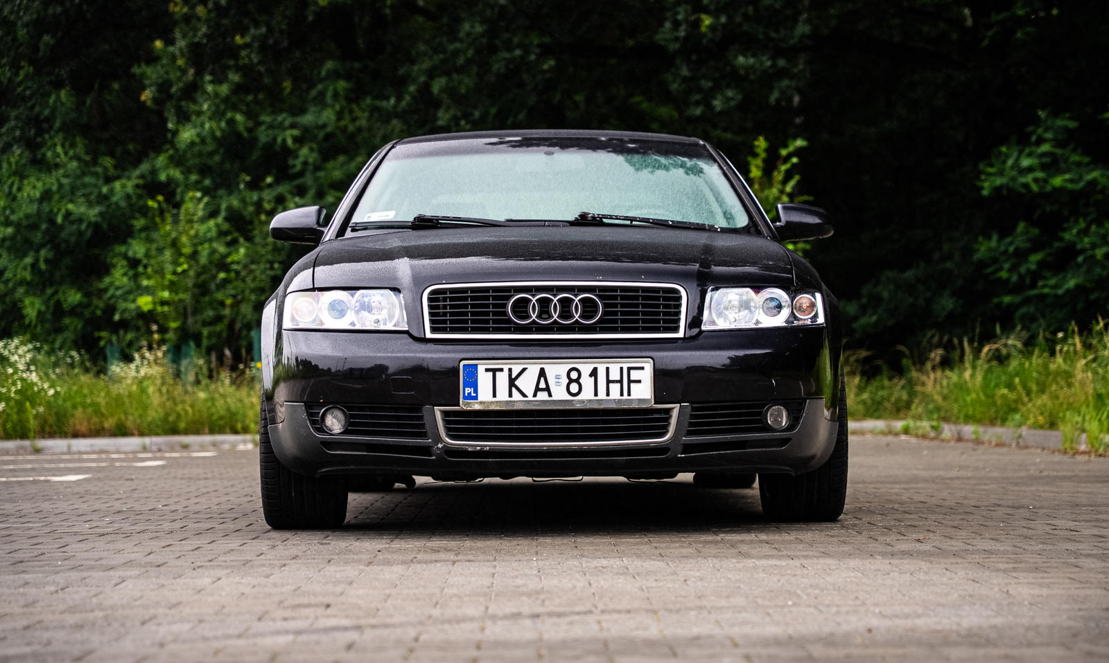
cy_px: 331
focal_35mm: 77
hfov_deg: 27.0
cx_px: 590
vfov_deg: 16.3
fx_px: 2311
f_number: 2.8
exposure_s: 1/200
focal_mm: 70
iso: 500
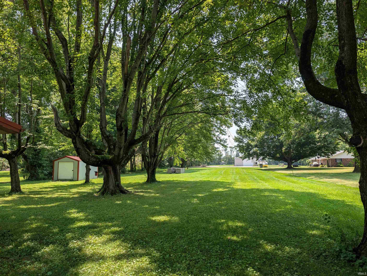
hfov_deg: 71.5
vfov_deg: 56.9
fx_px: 255
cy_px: 138
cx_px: 184
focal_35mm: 24
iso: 21
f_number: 1.68
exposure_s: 1/670
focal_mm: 6.9
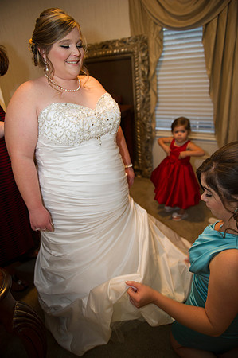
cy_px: 179
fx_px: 239
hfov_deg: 53.0
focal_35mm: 24
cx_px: 119
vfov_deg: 73.8
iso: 640
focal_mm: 24
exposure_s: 1/60
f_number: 2.8
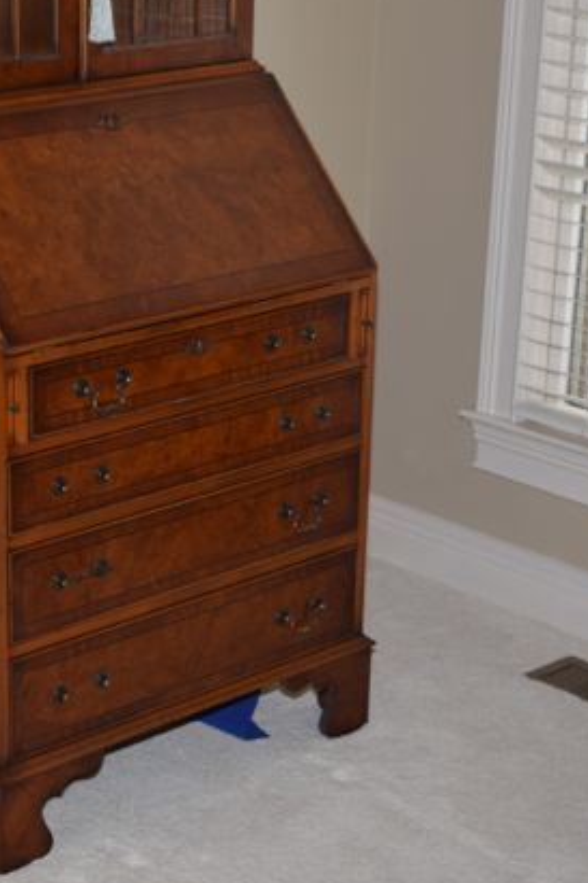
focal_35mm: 89
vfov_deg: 22.9
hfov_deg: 15.2
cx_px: 65
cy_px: 445
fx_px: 2182
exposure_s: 1/125
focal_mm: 38
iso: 400
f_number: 4.8
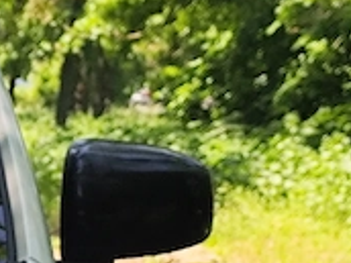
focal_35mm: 268
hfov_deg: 7.0
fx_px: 2717
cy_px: 546
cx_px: -437
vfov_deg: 5.4
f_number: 1.65
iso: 50
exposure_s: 1/411
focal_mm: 6.19
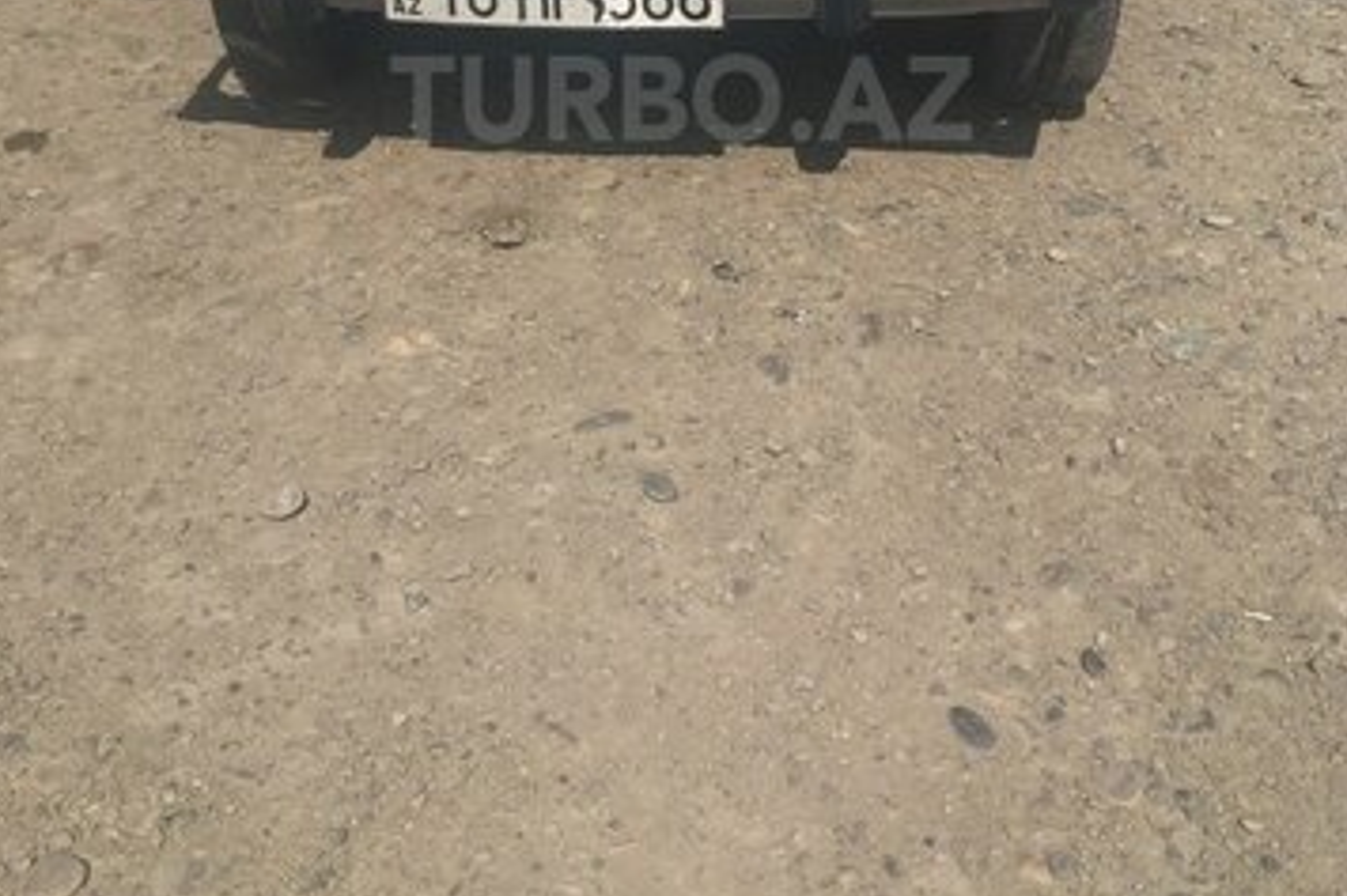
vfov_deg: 30.5
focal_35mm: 42
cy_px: 98
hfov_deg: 46.4
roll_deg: +4.0
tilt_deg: -26.2
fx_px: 1571
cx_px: 681
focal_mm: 4.15
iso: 25
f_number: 2.2
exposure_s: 1/4274
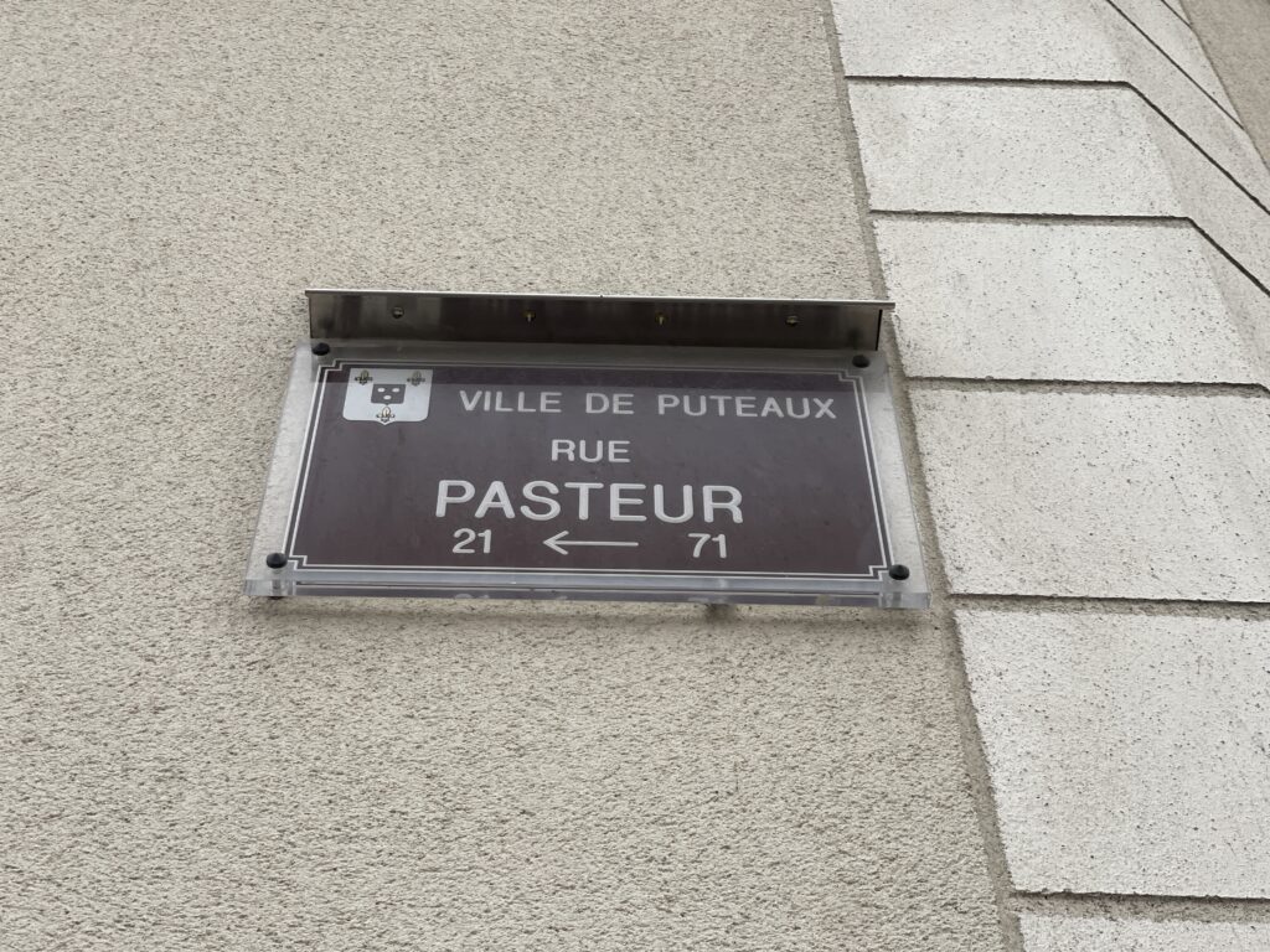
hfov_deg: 30.3
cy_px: 476
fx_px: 2348
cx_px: 635
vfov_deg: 22.9
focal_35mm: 64
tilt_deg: +57.1
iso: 20
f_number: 2.2
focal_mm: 7.5
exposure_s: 1/752
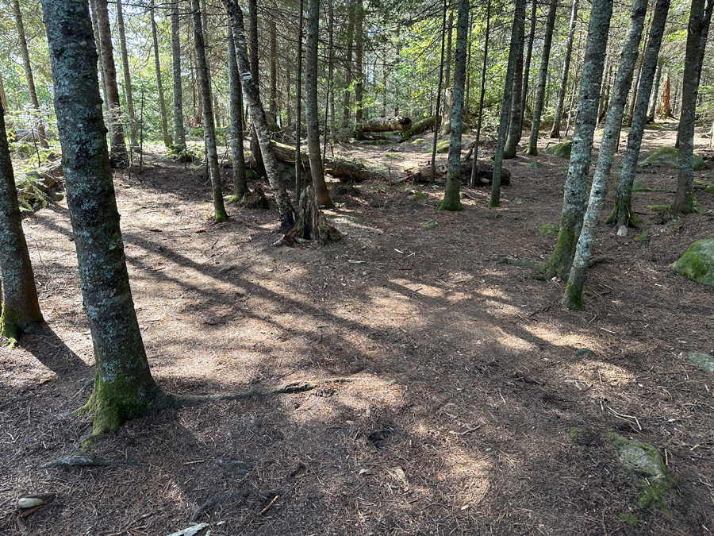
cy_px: 268
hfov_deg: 71.6
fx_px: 495
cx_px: 357
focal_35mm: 24
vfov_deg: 56.8
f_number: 1.78
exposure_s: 1/121
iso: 125
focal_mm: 6.86
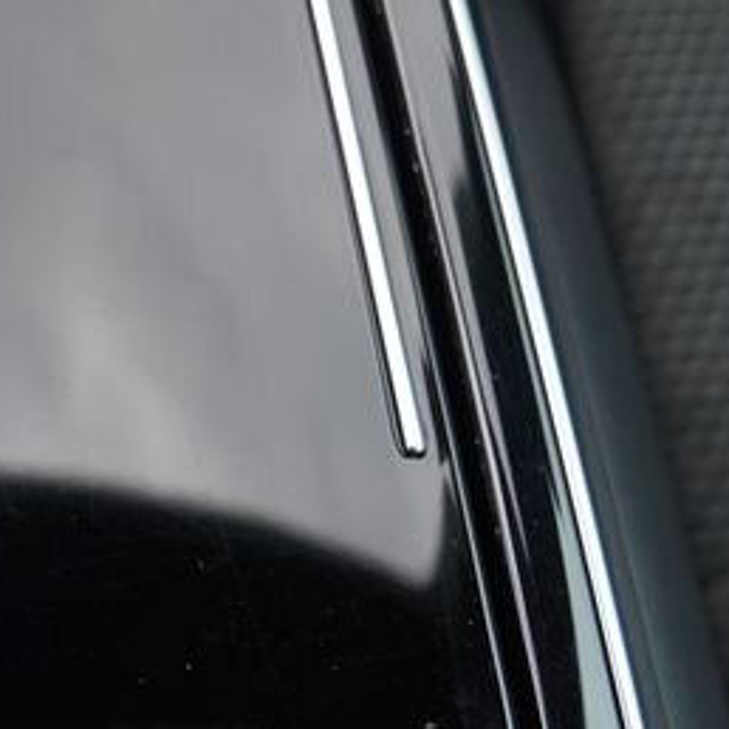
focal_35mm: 81
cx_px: -449
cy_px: 143
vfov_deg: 21.1
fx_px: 1930
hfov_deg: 18.3
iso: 100
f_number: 5
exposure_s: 1/100
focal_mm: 24
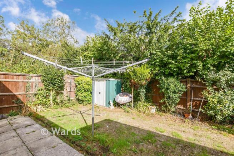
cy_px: 78
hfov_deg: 100.4
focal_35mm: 15
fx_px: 98
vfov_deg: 77.4
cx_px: 117
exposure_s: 1/640
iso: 320
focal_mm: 10
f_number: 8
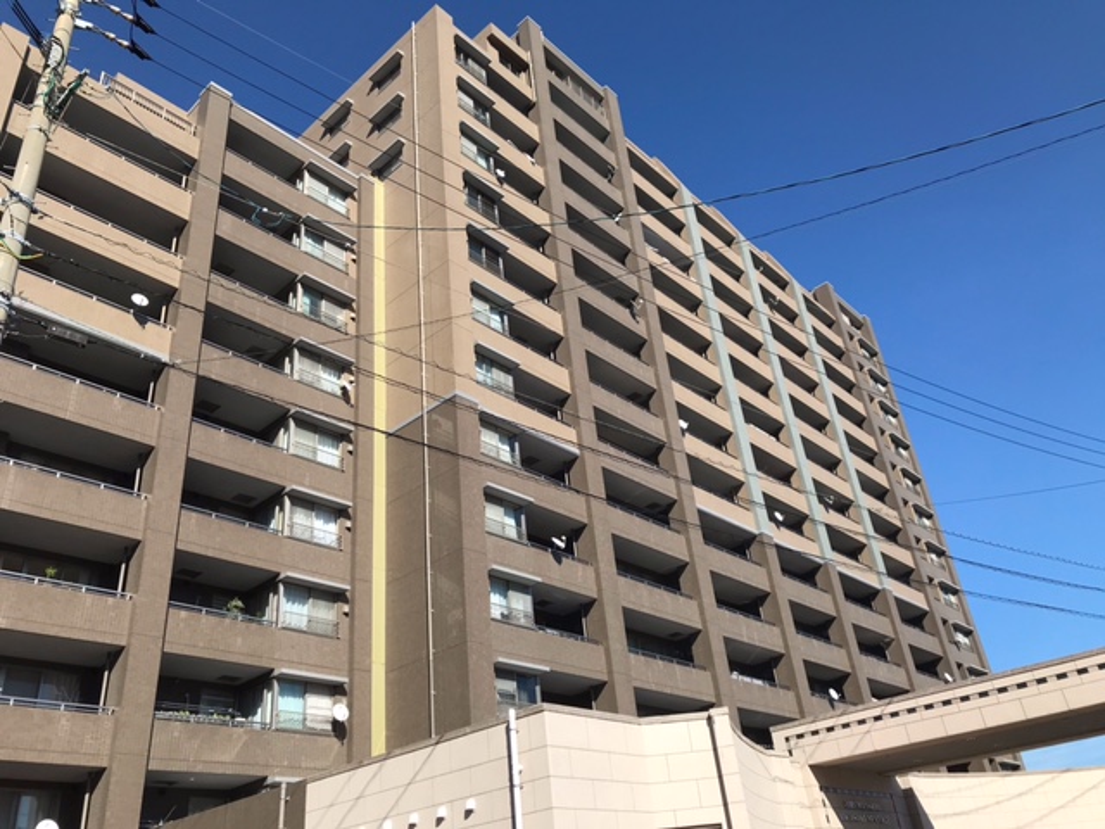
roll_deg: +5.0
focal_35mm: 28
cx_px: 552
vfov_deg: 49.7
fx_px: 894
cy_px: 414
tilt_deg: +31.8
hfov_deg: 63.4
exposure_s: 1/2227
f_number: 1.8
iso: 20
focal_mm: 3.99
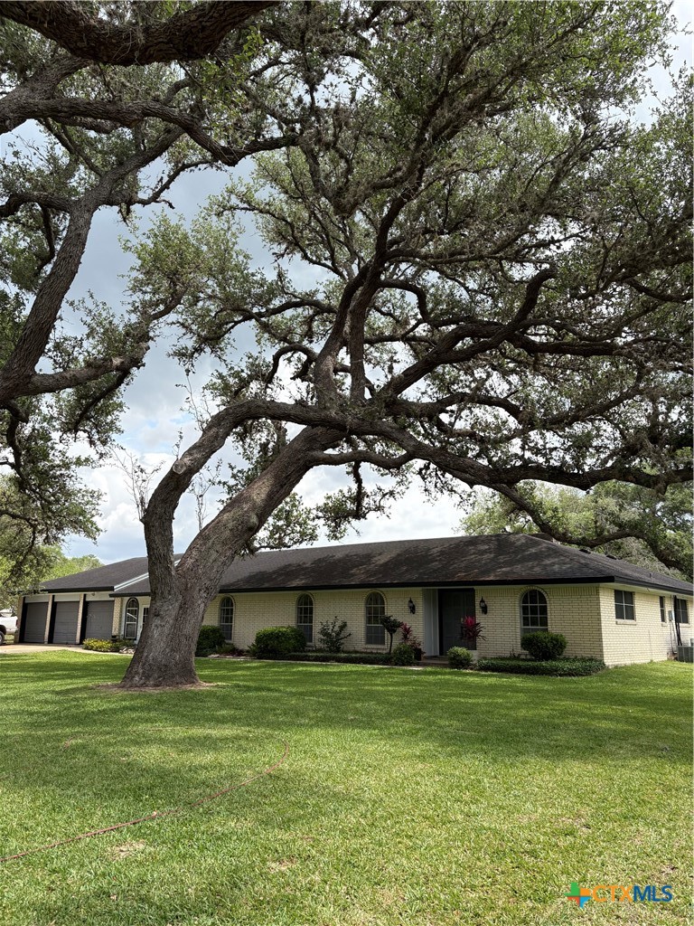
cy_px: 463
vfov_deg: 67.3
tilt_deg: +13.4
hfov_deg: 53.1
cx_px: 347
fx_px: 695
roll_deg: -0.6
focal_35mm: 26
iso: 64
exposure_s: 1/2208
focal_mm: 5.96
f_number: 1.6
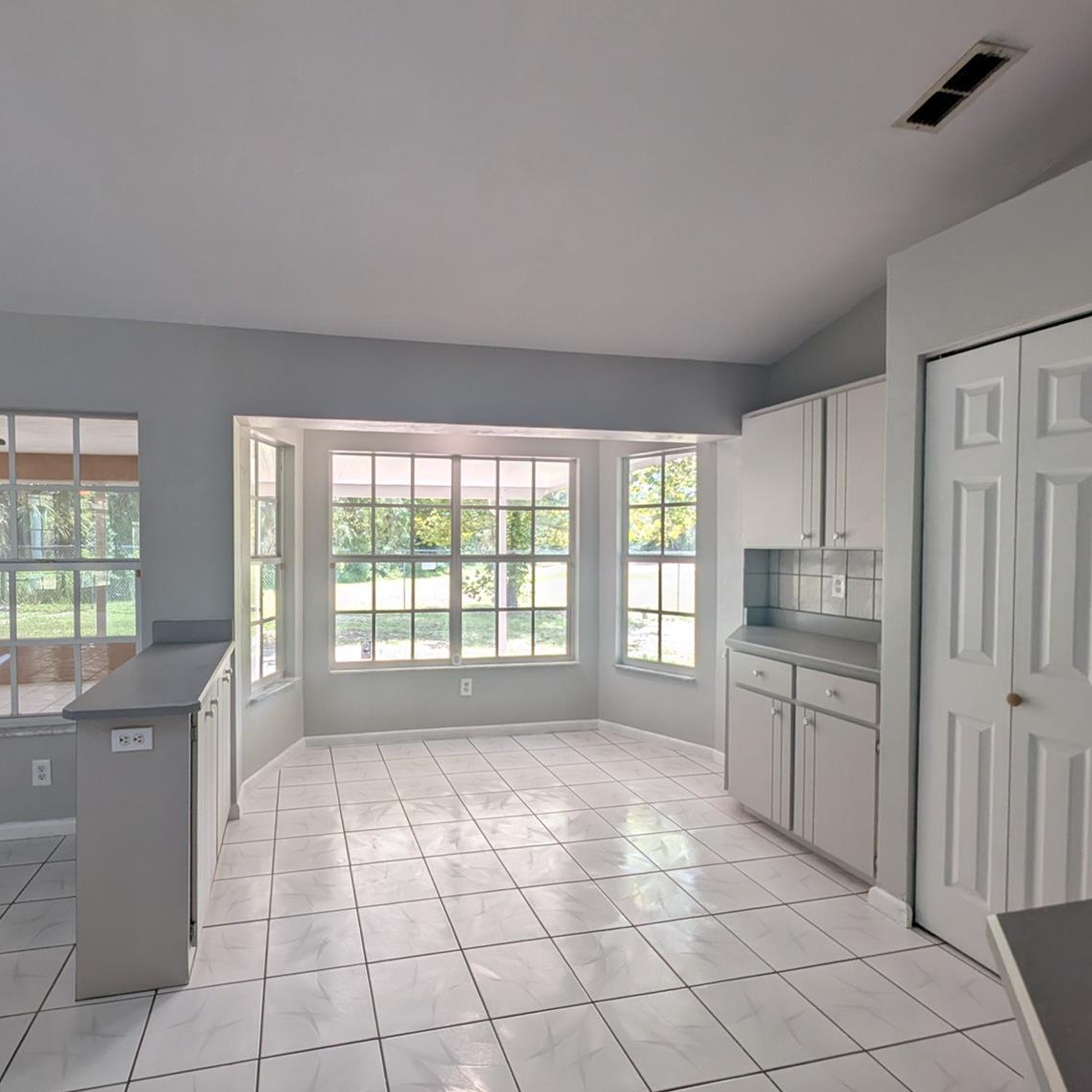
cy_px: 556
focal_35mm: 16
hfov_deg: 86.3
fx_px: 571
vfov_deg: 87.4
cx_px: 434
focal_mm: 1.95
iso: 43
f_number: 2.2
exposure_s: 1/140
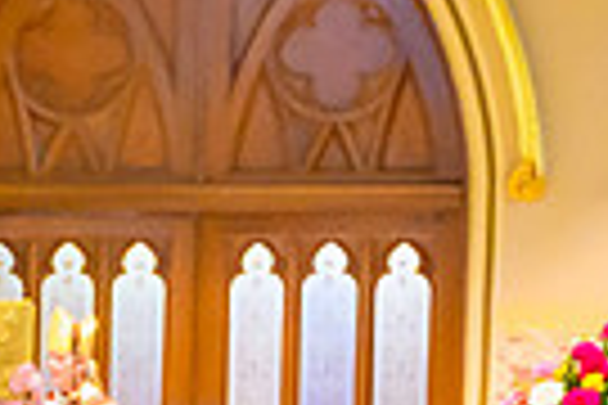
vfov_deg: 6.2
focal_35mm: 219
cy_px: 574
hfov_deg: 8.8
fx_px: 3698
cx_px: -622
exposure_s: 1/125
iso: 3600
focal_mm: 34
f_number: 2.8
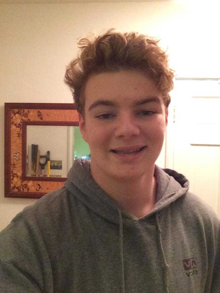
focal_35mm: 31
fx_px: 263
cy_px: 146
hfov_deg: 45.4
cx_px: 110
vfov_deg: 58.4
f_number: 2.4
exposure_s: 1/15
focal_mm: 2.15
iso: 500
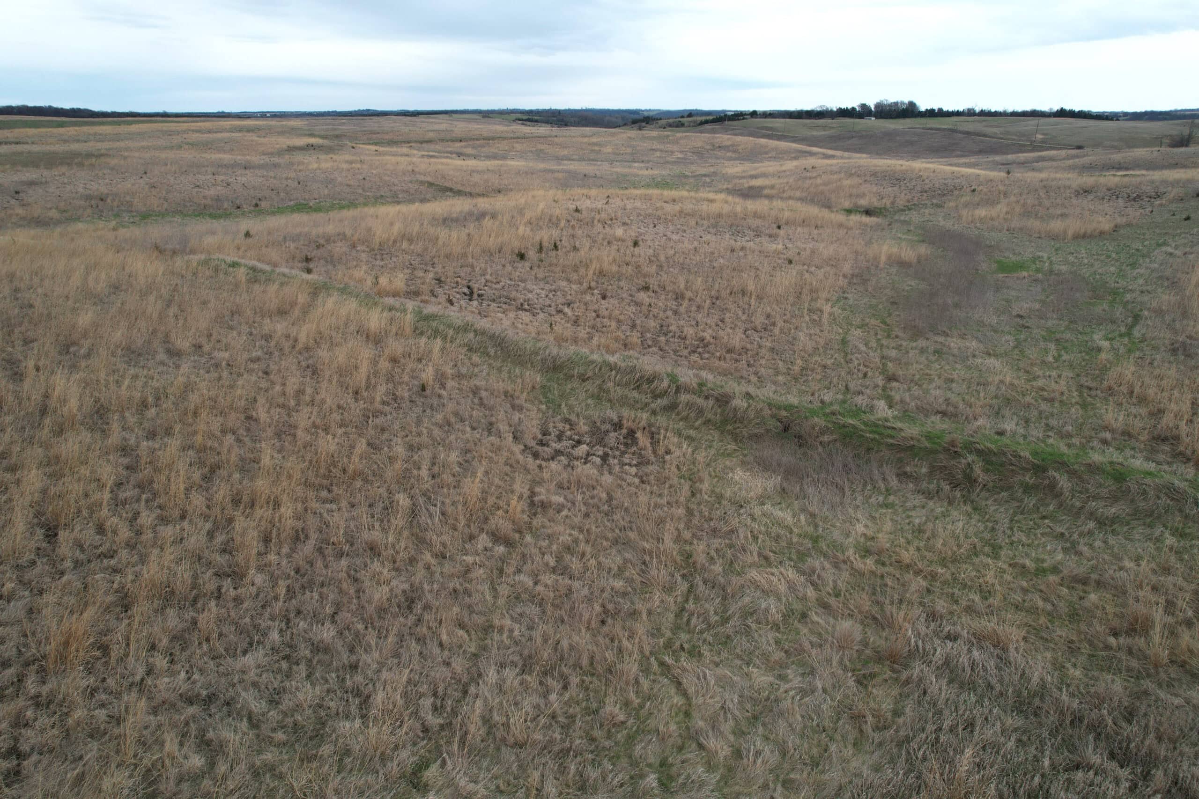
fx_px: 733
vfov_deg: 57.2
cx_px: 600
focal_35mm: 22
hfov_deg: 78.6
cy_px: 400
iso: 100
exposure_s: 1/640
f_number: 2.8
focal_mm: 8.4
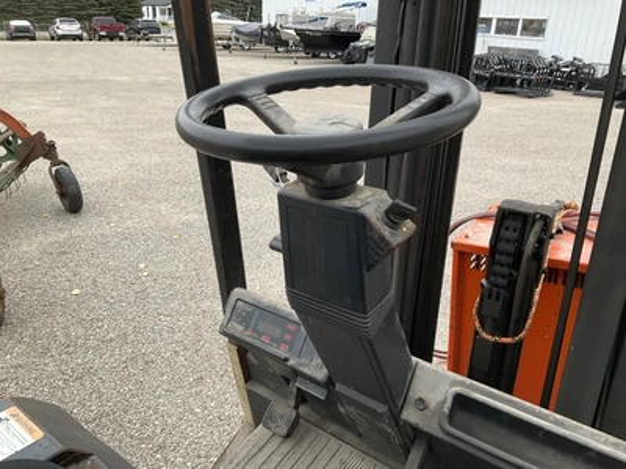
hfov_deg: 61.7
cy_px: 234
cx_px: 313
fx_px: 524
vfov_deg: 48.2
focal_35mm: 29
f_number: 1.8
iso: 64
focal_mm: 3
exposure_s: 1/119
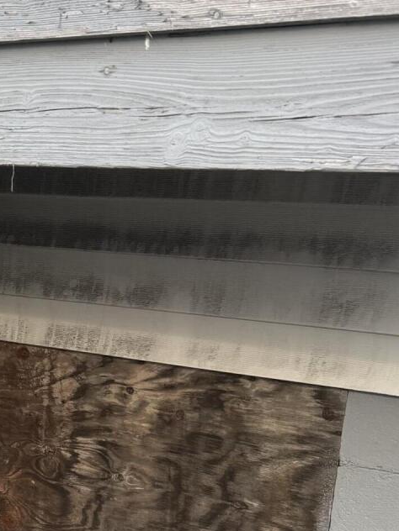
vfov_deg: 23.5
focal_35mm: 76
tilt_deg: -21.7
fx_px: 1168
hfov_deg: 18.7
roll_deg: -0.3
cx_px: -33
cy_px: 636
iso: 80
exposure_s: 1/722
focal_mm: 6.76
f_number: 1.78
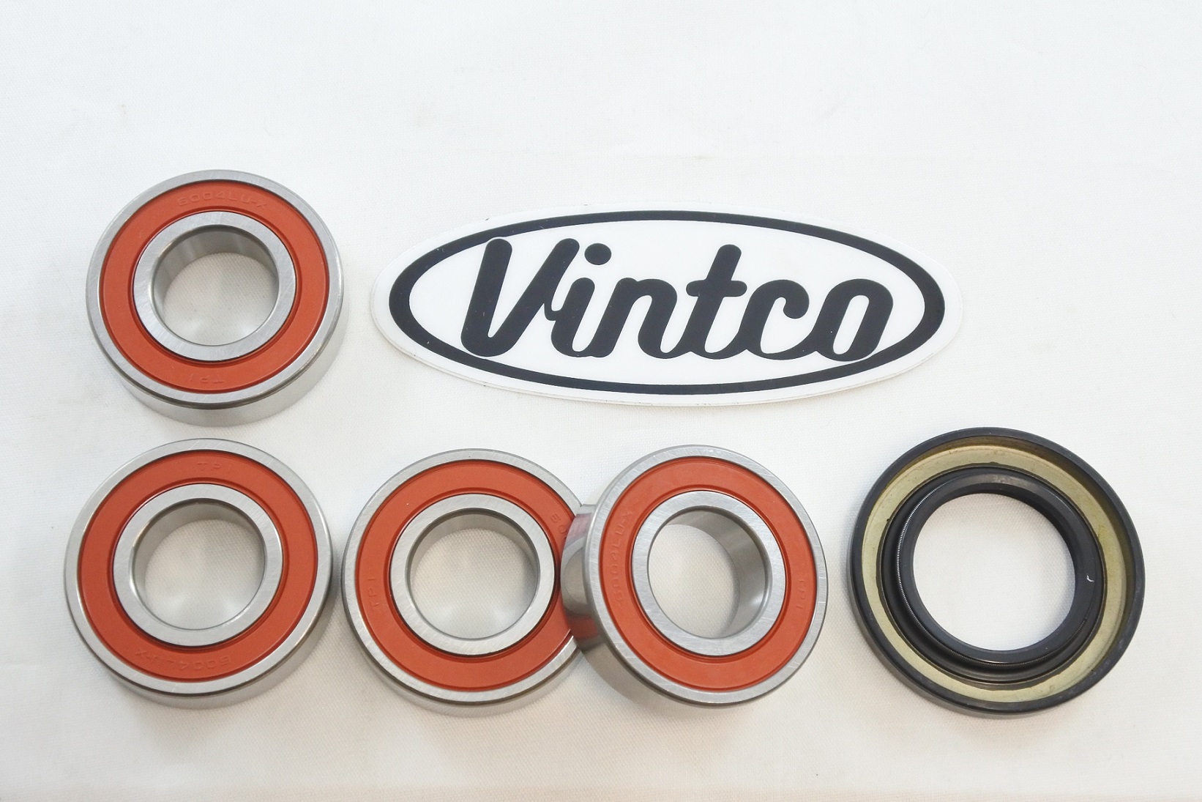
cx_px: 601
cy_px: 401
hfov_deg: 41.9
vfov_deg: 28.7
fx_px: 1569
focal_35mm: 47
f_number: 4.5
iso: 800
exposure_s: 1/125
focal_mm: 17.6
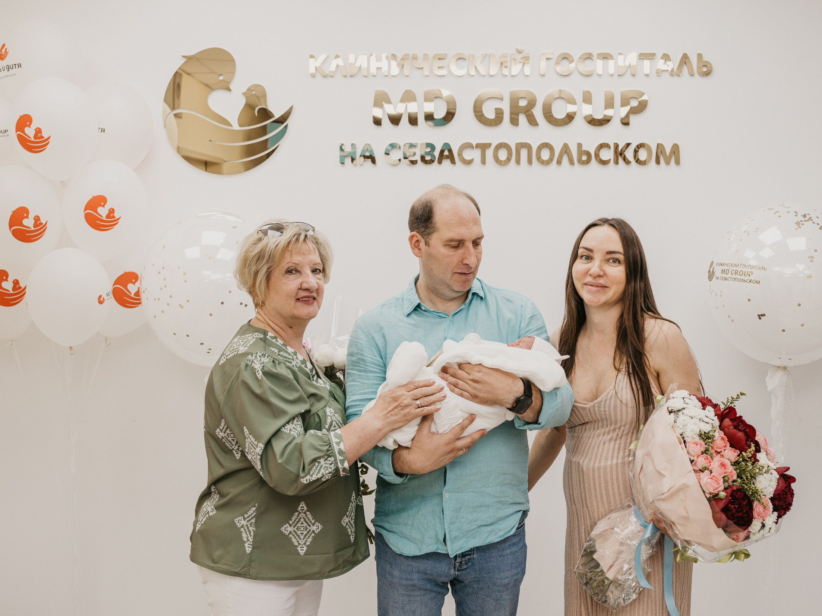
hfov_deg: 42.9
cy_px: 342
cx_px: 415
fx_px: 1045
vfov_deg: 32.8
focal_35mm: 44
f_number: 4
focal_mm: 35
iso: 400
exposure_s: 1/160
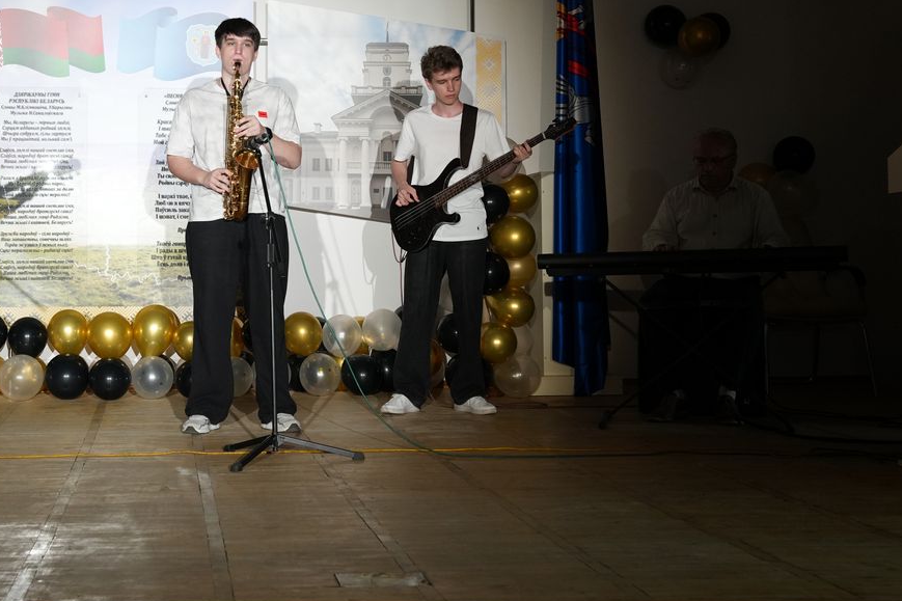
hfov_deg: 34.1
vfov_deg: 23.3
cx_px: 294
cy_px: 197
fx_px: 1453
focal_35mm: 58
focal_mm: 42
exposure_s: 1/125
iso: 2500
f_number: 6.3
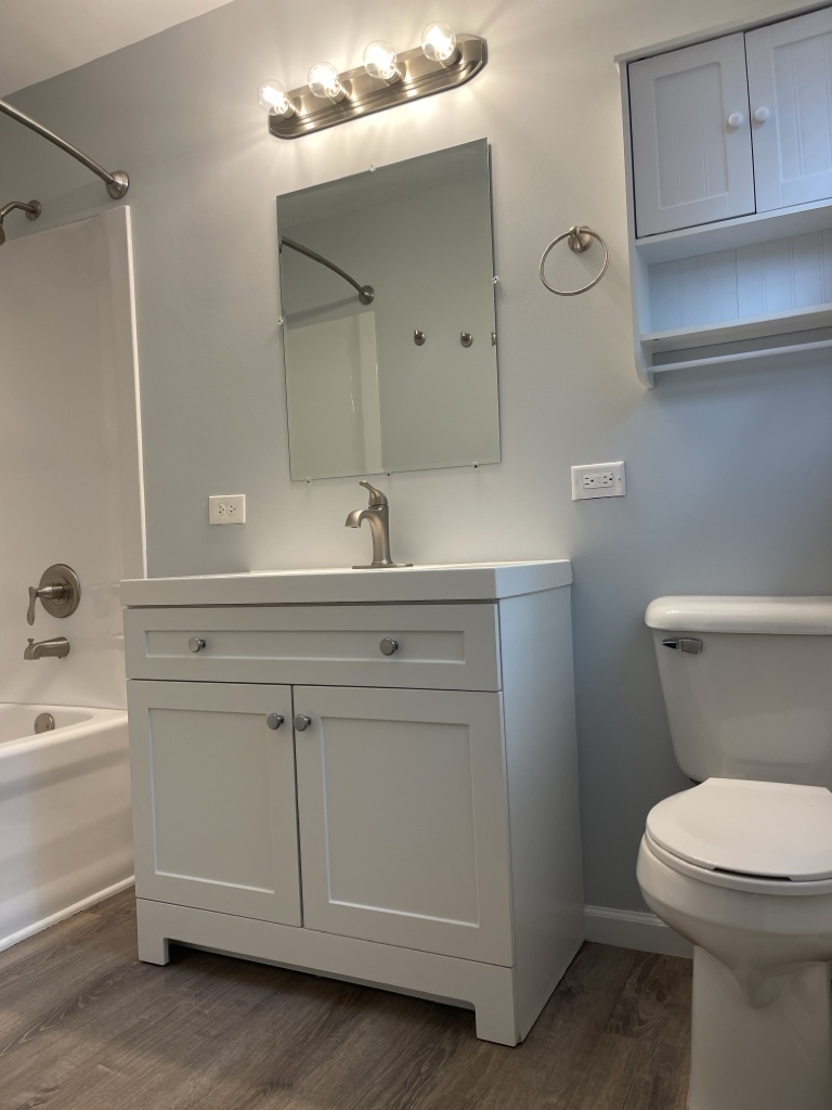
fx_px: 833
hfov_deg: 53.1
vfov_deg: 67.3
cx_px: 416
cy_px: 555
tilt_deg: -0.3
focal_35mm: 26
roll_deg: +2.7
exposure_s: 1/120
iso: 125
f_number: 1.6
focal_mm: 5.1
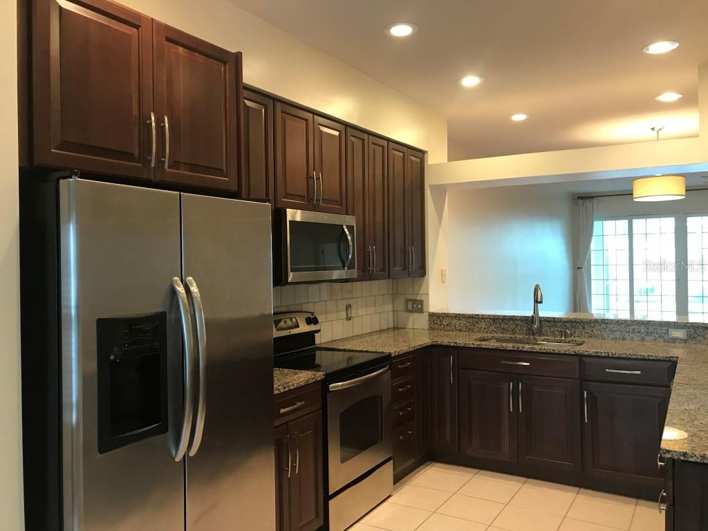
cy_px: 266
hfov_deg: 63.4
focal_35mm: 28
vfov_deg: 49.7
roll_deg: +0.8
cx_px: 354
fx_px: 573
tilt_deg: +0.0
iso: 50
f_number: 1.8
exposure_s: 1/15
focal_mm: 3.99
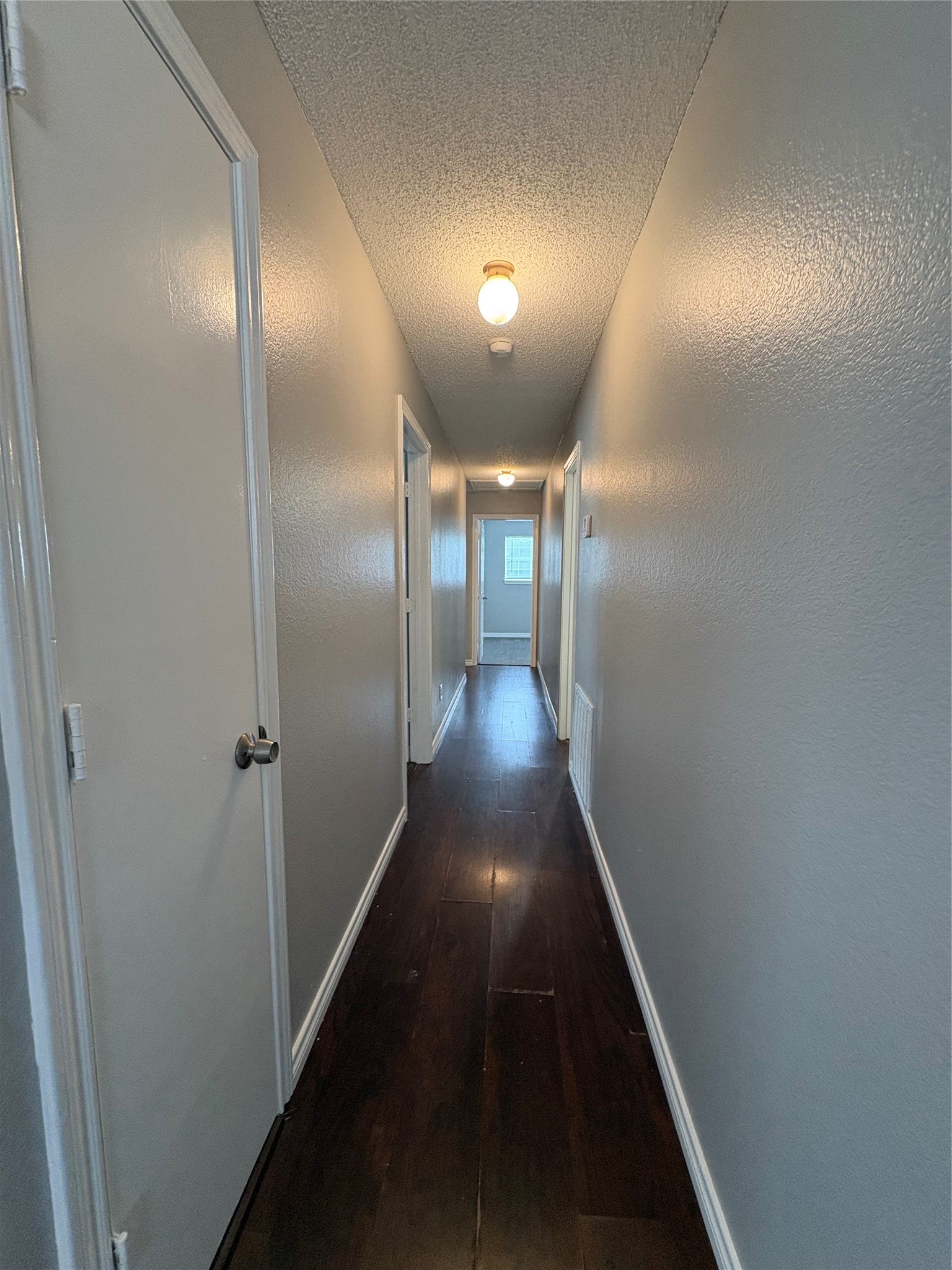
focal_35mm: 14
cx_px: 476
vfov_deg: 102.1
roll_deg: -0.5
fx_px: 513
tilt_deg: -5.9
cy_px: 635
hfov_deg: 85.7
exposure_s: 1/60
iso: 250
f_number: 2.2
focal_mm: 2.22
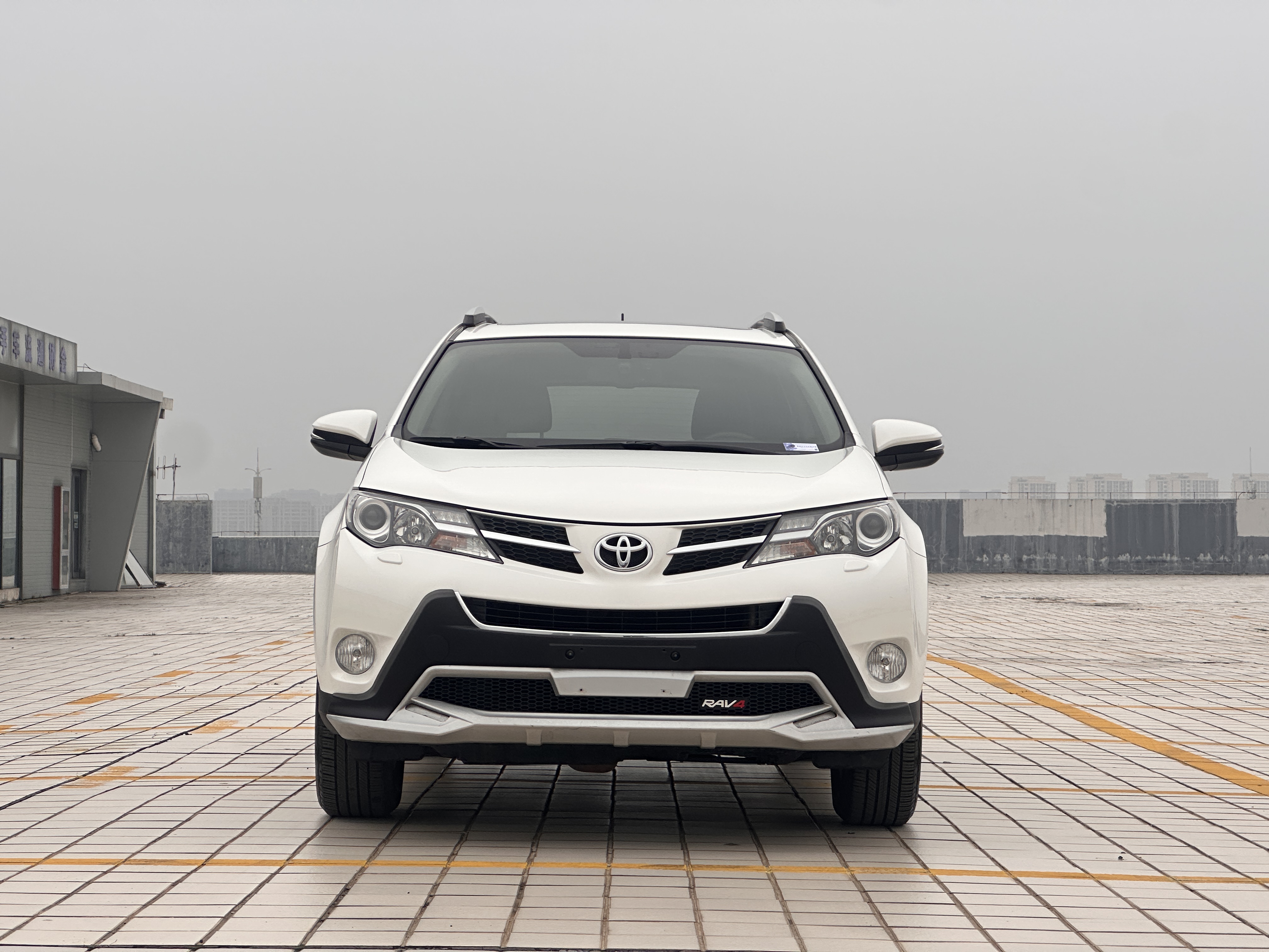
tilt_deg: +1.7
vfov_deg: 19.1
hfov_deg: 25.3
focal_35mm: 77
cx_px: 634
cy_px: 476
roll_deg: +0.5
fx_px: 2823
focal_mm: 9
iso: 50
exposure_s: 1/99
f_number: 2.8
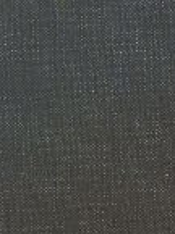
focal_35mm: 177
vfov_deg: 11.2
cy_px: 39
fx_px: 1198
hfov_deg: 8.3
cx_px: 117
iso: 1600
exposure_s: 1/60
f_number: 3.8
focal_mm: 7.2
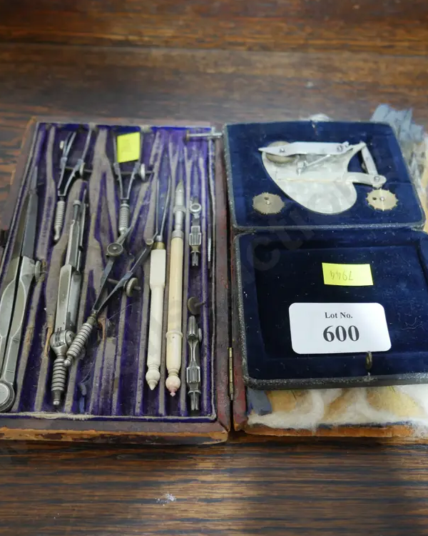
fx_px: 633
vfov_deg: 45.8
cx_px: 238
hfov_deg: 37.3
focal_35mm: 40
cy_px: 271
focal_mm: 15
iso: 800
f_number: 3.6
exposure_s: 1/60
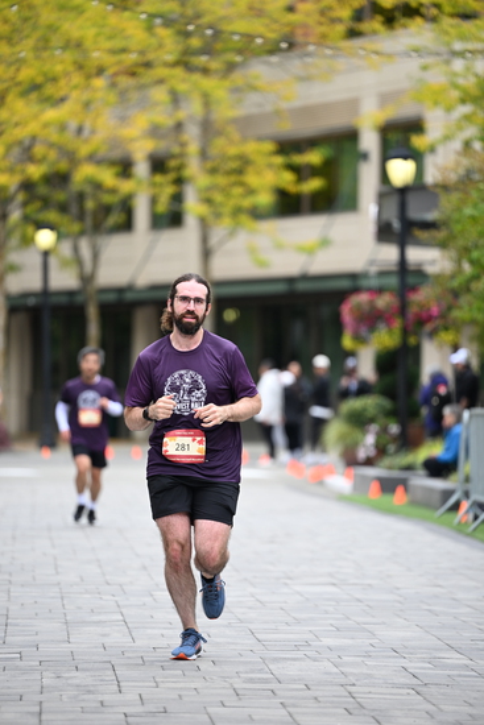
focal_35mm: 185
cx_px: 242
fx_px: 3728
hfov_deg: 7.4
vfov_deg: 11.1
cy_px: 362
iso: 640
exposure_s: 1/2000
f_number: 2.8
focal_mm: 185
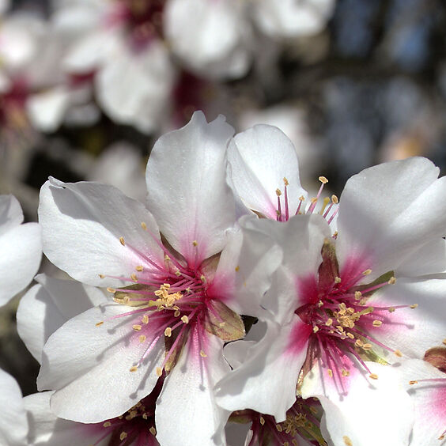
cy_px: 436
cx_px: 18
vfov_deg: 8.5
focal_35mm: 206
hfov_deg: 8.5
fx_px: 3003
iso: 100
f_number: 7.1
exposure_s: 1/800
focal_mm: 38
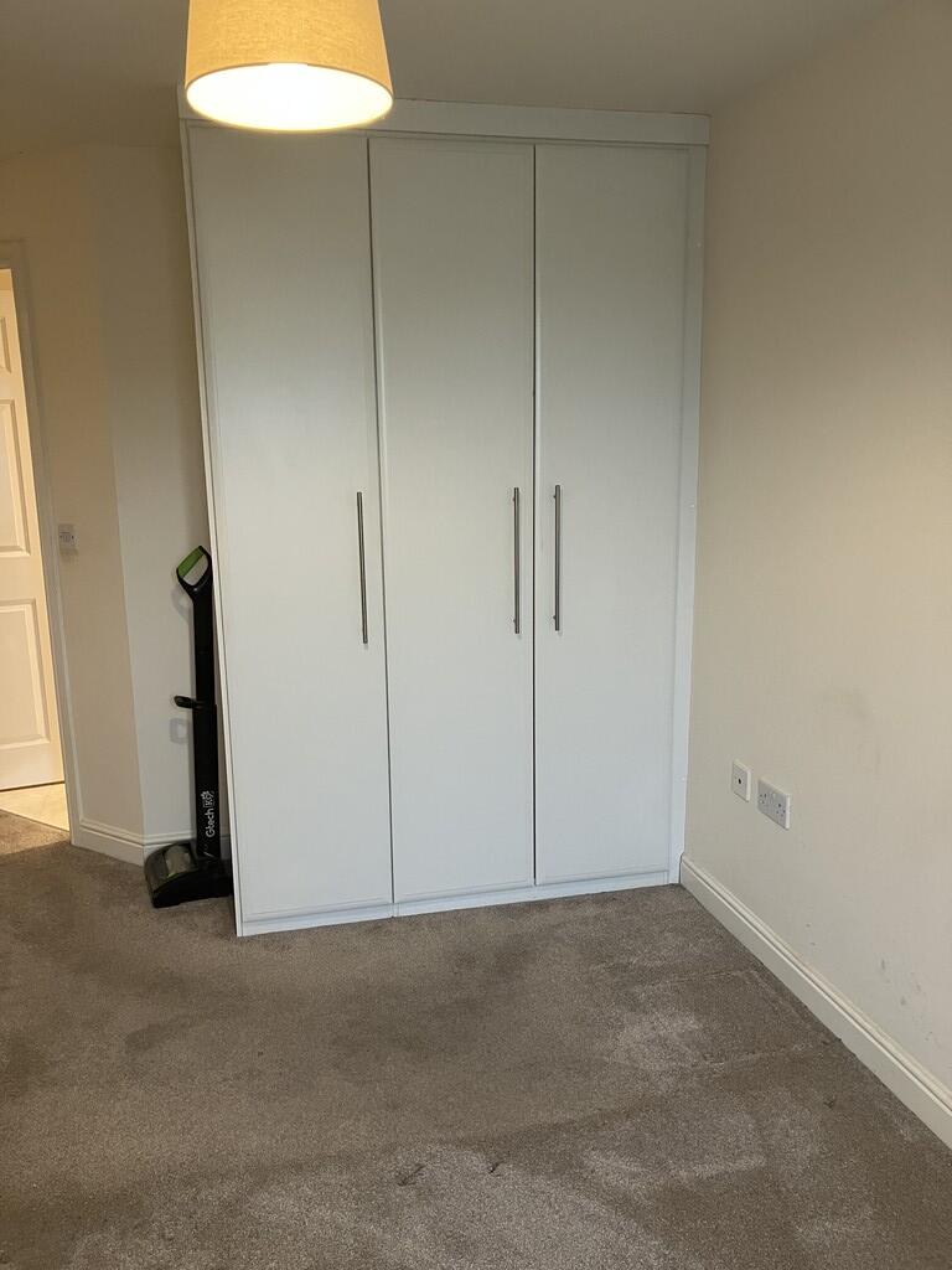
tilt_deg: -11.8
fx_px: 1027
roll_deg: +0.4
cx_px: 476
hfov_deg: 49.7
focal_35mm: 28
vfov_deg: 63.4
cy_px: 635
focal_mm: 3.99
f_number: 1.8
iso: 125
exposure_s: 1/50
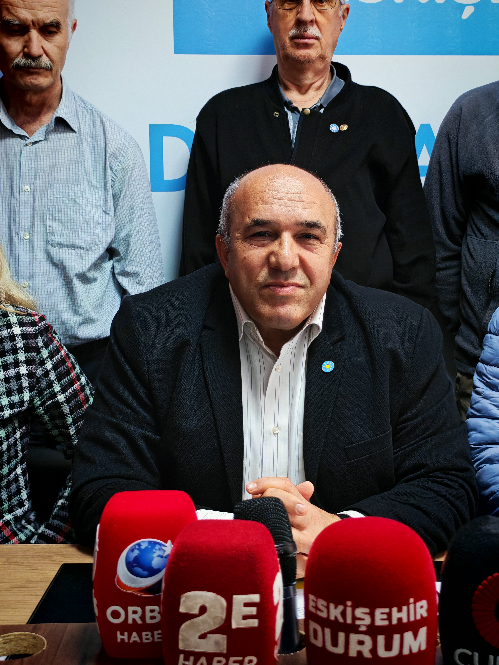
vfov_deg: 39.7
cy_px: 332
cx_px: 250
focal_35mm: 48
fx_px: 923
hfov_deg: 30.3
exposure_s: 1/50
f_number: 1.9
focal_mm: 6.12
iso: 1000
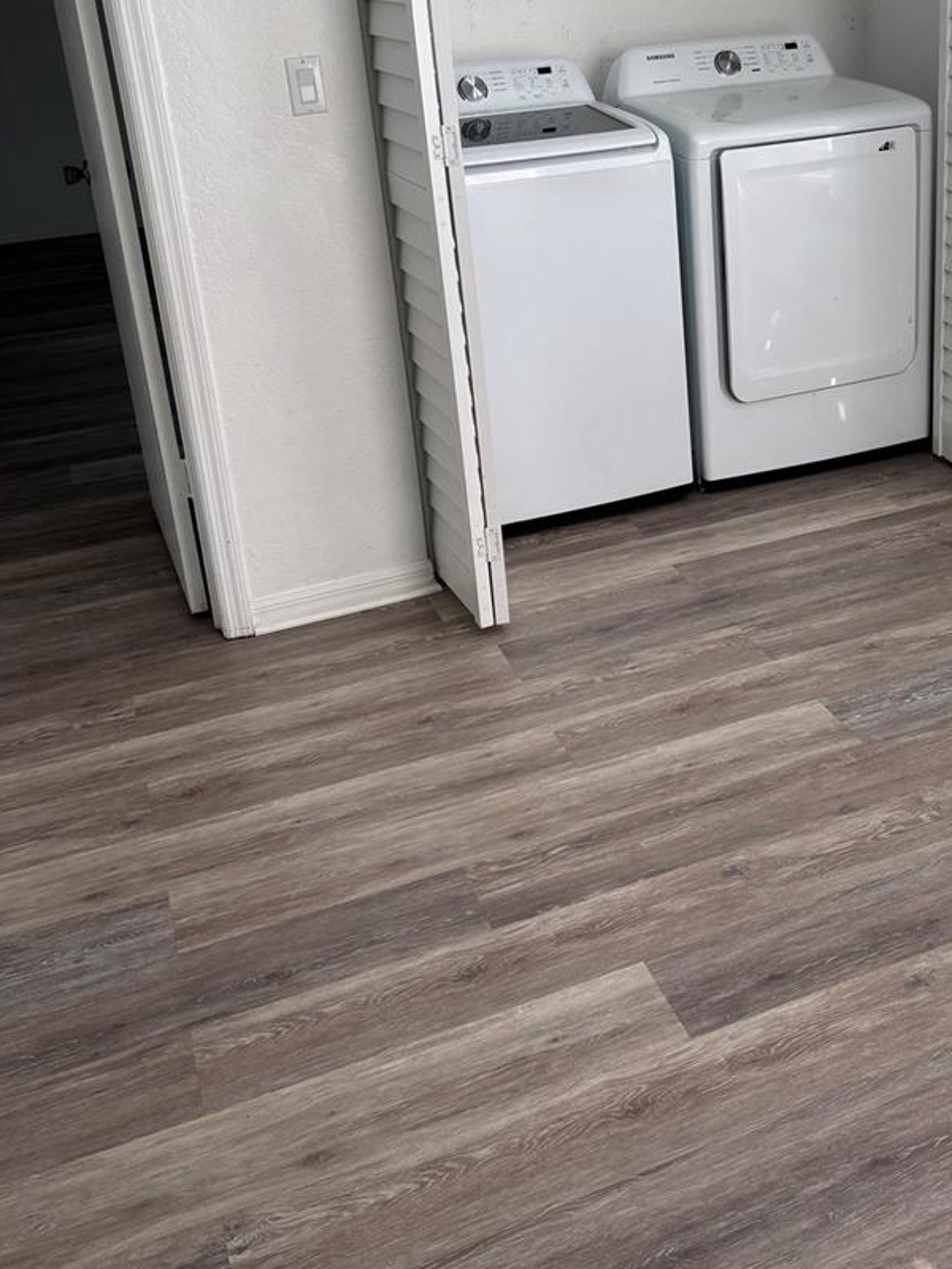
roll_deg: +2.9
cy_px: 462
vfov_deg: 47.3
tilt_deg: -18.7
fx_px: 1430
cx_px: 704
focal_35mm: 39
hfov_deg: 36.0
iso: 50
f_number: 1.6
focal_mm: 5.96
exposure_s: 1/136
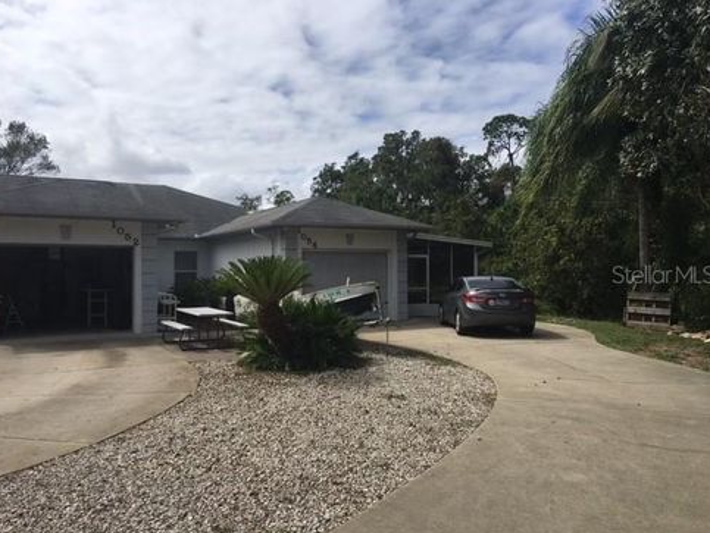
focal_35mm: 30
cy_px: 274
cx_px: 353
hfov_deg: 59.9
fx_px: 616
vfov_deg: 46.8
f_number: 2.2
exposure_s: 1/3077
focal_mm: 4.15
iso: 25
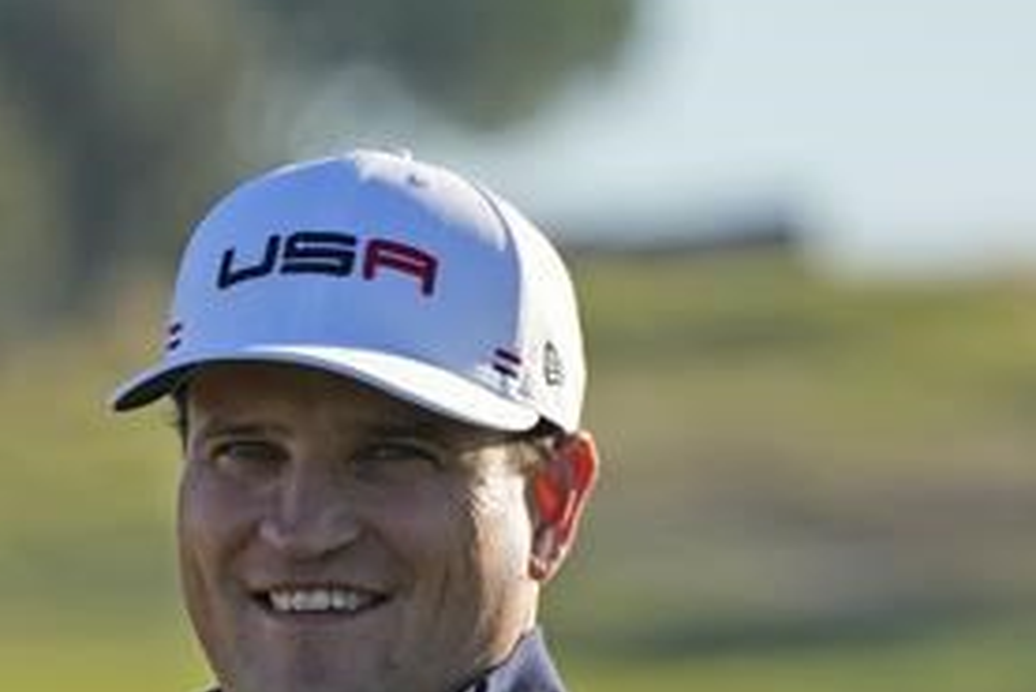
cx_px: -243
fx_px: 25624
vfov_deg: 1.5
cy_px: 1019
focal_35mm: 890
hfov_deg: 2.3
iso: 400
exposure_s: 1/1600
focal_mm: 241
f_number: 5.6
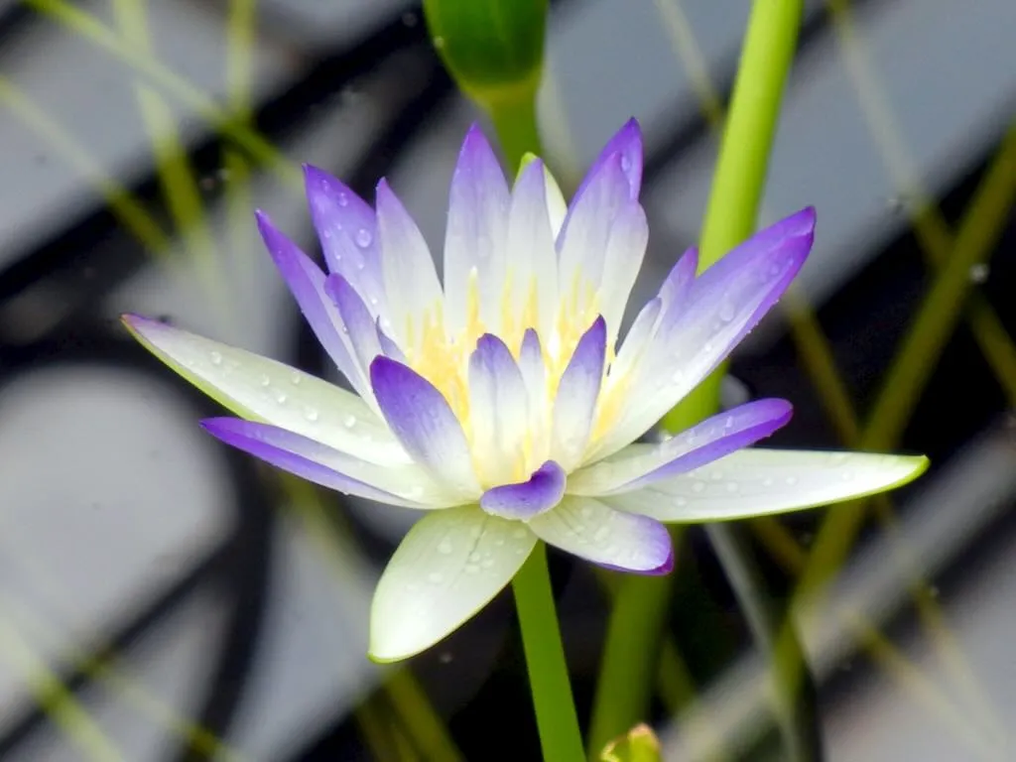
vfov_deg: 5.7
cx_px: 508
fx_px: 7690
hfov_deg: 7.6
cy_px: 381
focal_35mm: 262
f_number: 5.1
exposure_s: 1/164
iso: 160
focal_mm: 47.2
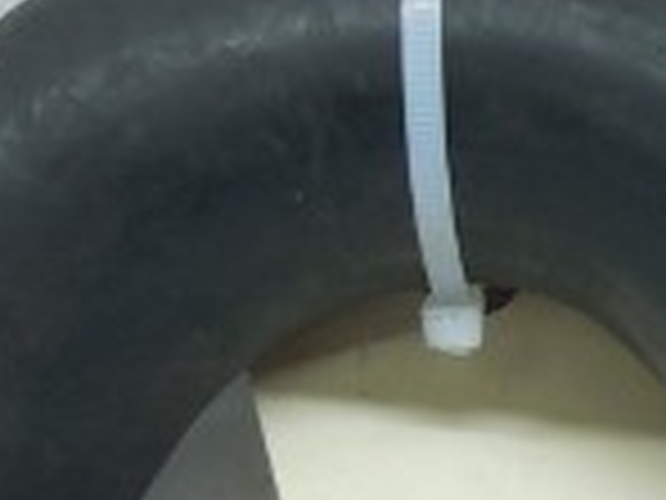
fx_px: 2078
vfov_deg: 13.6
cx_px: 801
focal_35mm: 108
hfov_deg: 17.4
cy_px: 396
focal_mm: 4.5
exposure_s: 1/80
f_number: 3.1
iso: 125
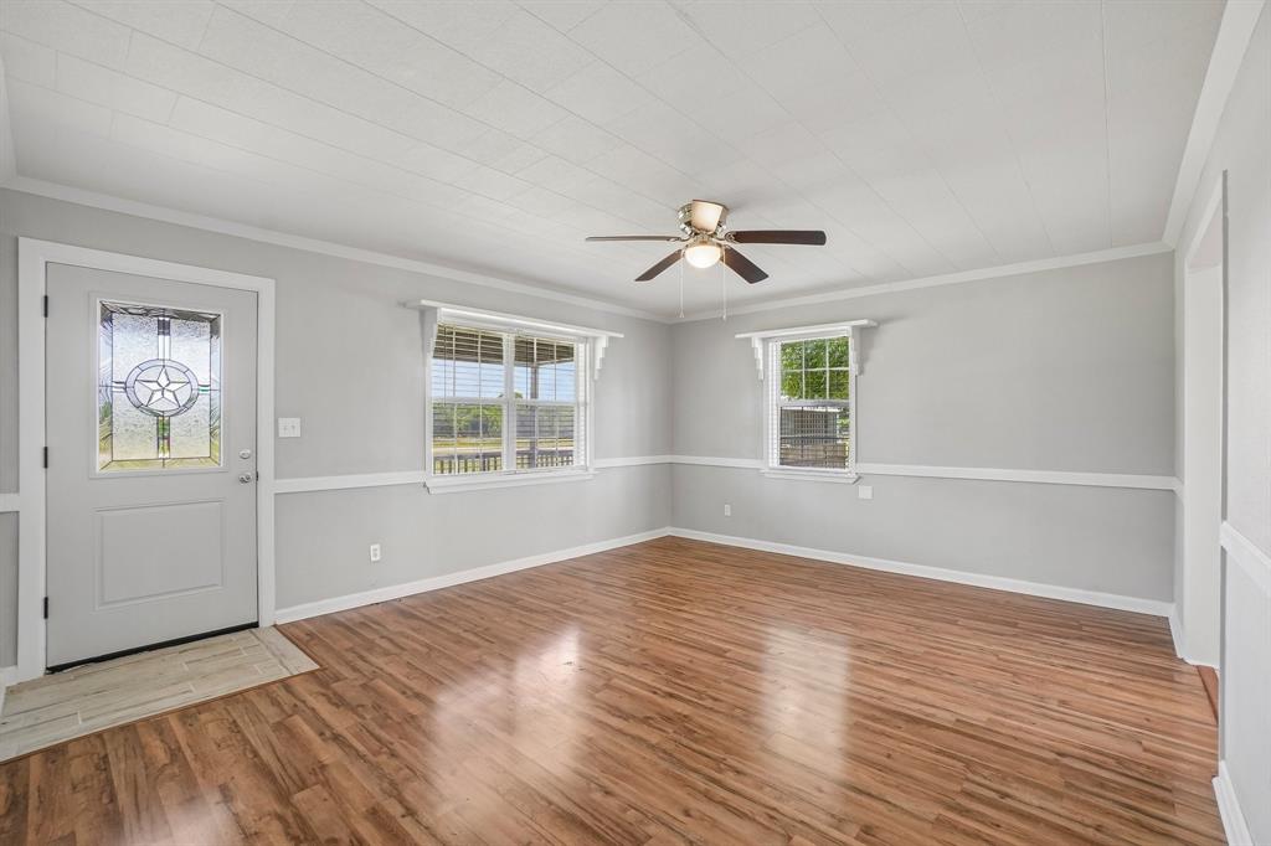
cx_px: 636
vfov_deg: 77.3
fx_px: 529
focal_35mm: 15
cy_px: 423
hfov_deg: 100.4
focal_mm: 10
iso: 400
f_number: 8
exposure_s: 1/30
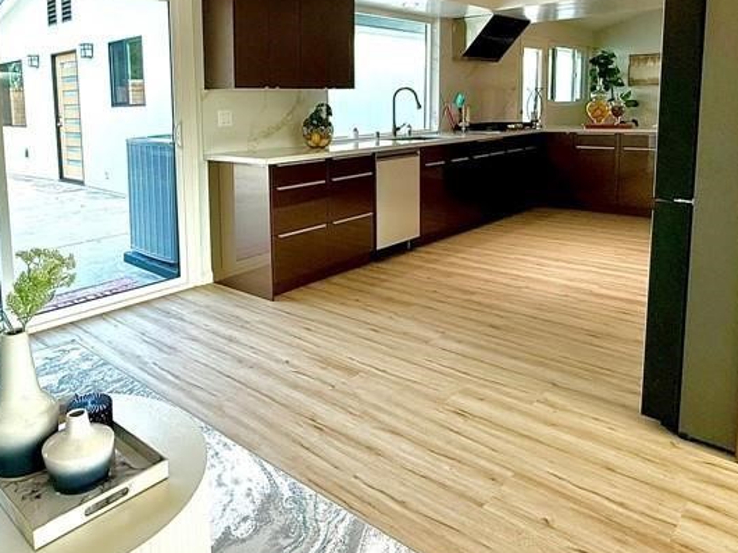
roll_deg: +1.4
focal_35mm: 27
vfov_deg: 50.1
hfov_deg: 64.5
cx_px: 281
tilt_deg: -6.0
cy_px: 168
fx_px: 575
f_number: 2.2
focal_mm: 2.22
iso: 64
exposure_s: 1/120
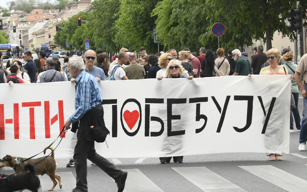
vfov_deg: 8.7
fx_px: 1255
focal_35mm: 150
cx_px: 75
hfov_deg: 13.9
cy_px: 106
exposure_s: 1/1000
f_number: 6.3
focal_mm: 92
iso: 640
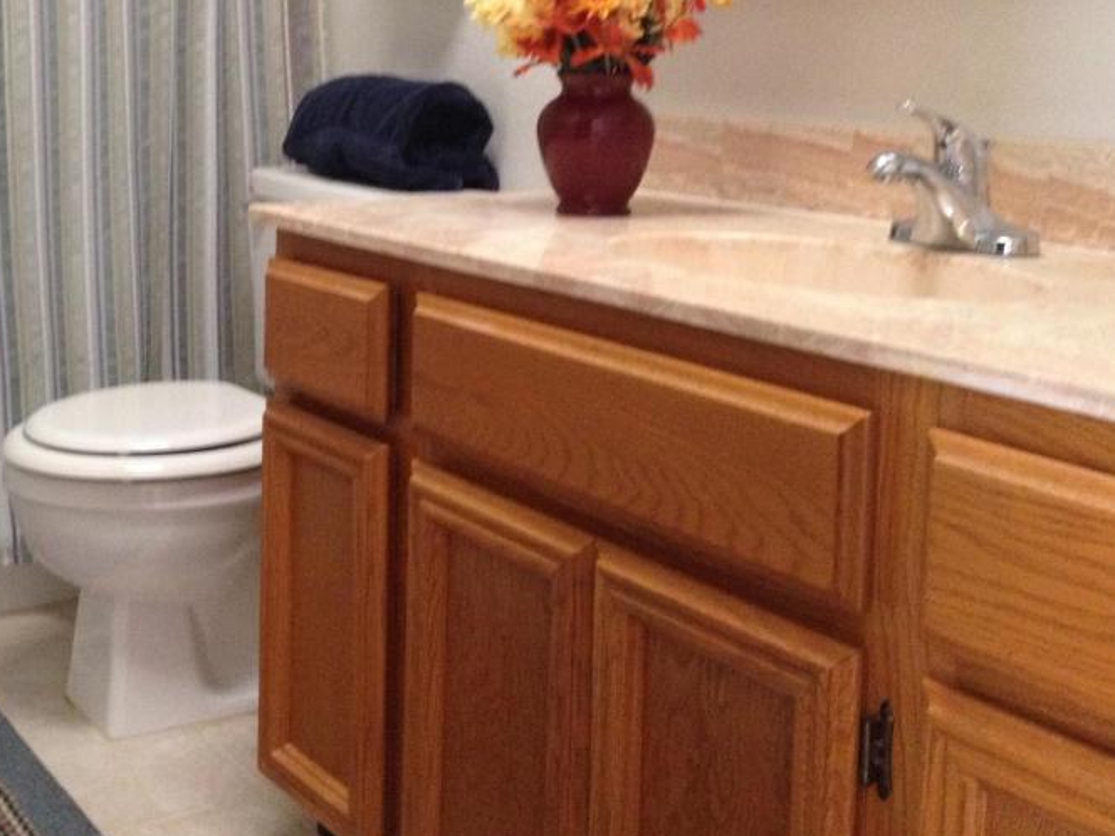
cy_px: 213
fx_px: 1739
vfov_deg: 26.7
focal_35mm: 54
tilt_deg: -6.2
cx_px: 329
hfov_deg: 35.0
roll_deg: -1.2
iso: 320
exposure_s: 1/15
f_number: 2.4
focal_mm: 4.28
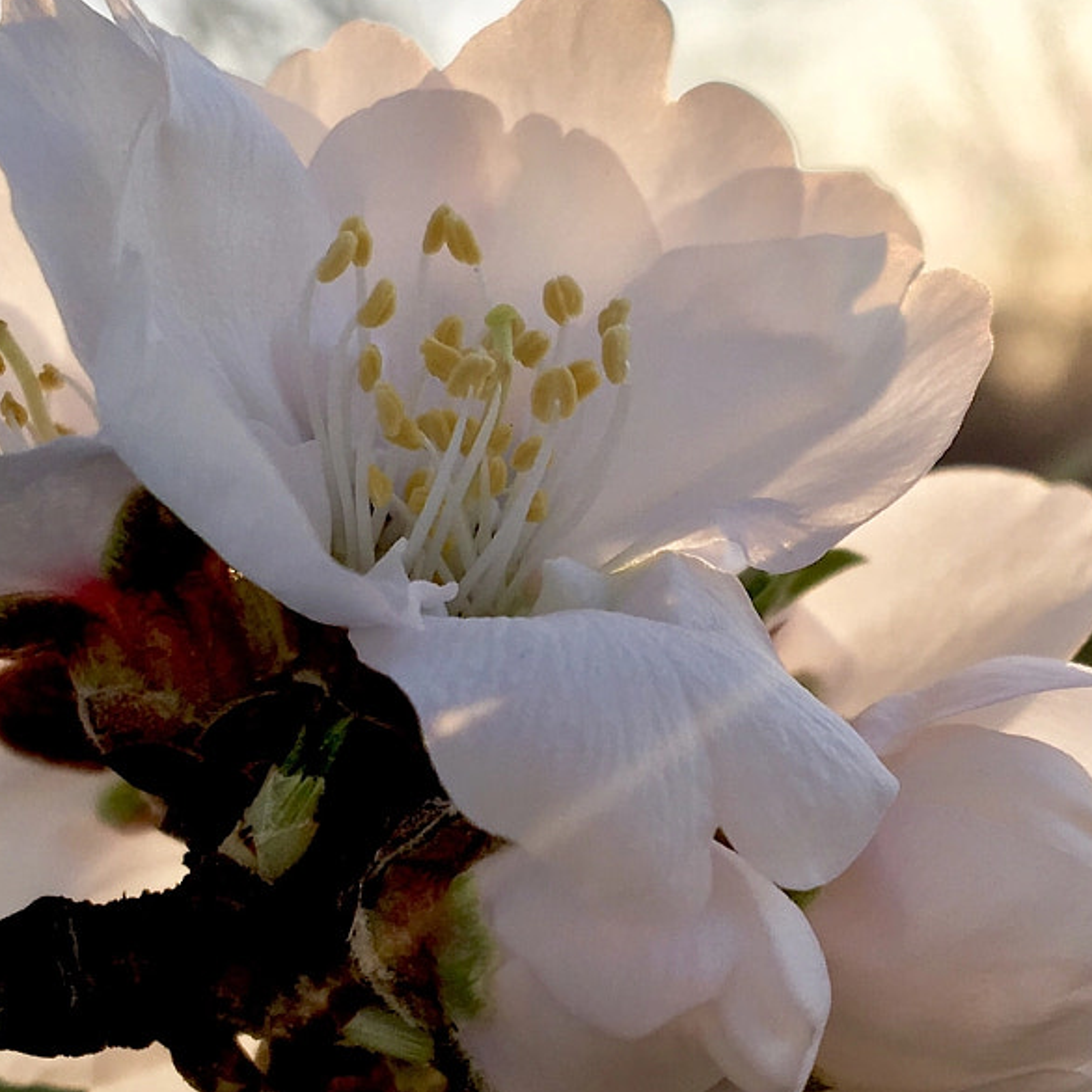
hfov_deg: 24.6
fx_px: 2498
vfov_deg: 24.6
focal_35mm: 70
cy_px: 658
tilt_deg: -2.3
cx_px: 693
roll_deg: +2.4
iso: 25
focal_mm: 4.15
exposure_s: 1/420
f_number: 2.2
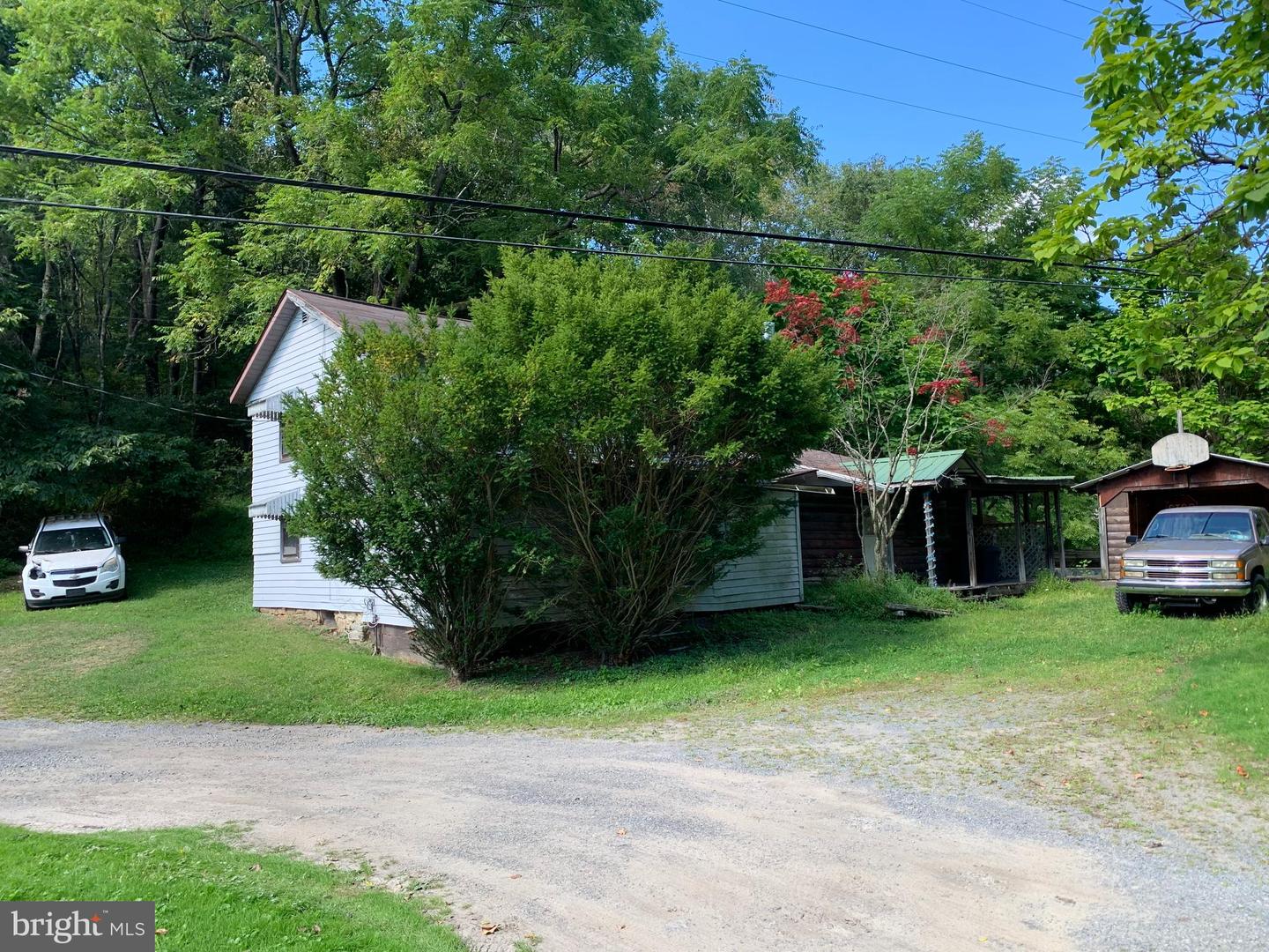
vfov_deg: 53.1
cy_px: 476
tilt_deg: +3.6
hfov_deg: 67.3
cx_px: 634
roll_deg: +1.6
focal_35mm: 26
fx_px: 953
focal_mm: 4.25
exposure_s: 1/287
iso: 25
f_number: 1.8
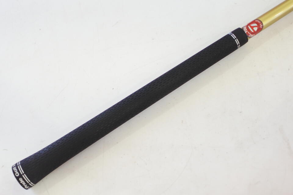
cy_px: 98
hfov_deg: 40.3
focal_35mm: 49
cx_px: 146
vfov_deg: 27.5
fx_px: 399
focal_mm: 18.5
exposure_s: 1/250
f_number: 1.8
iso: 560
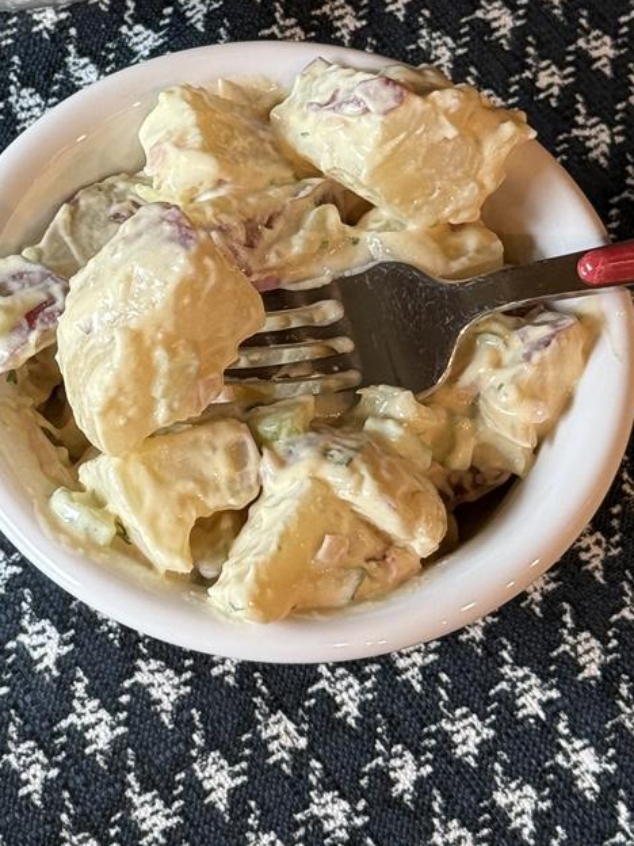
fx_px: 3004
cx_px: 182
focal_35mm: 123
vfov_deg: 15.9
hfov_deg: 12.0
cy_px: 146
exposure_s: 1/60
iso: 100
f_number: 1.78
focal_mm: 6.76
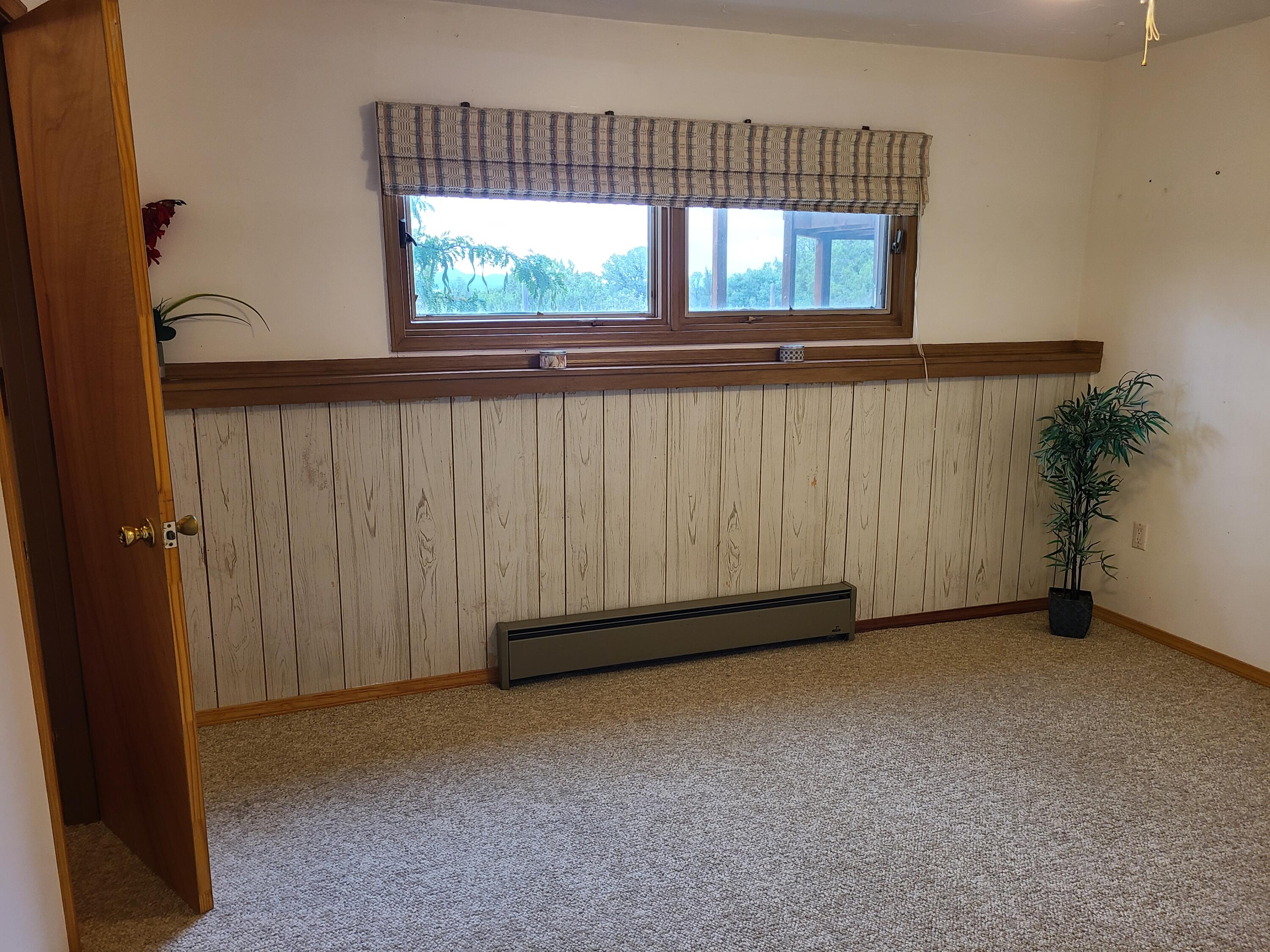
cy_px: 476
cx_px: 635
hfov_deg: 67.3
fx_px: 954
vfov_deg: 53.1
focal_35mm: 26
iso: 100
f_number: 1.8
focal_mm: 5.4
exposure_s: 1/60
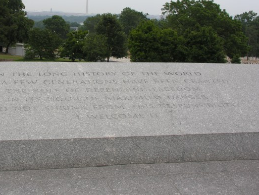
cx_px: 80
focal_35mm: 53
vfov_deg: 27.5
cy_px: 82
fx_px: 397
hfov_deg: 35.7
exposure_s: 1/193
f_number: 5.6
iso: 50
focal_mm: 8.9
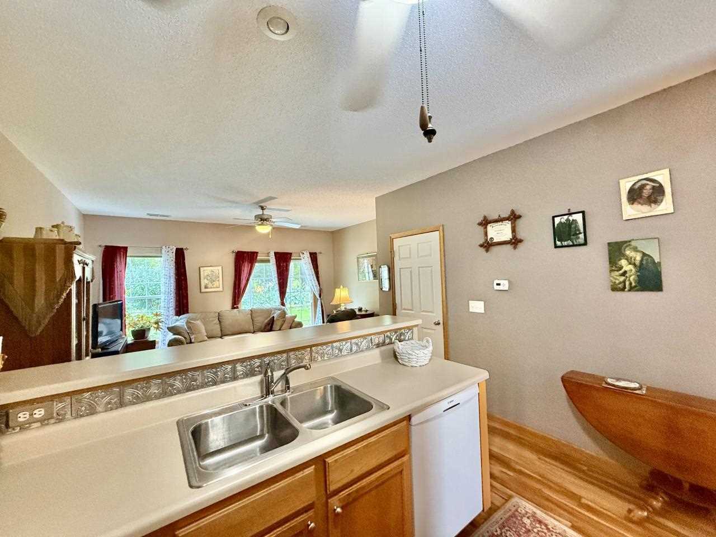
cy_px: 268
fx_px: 290
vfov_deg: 85.7
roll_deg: +2.2
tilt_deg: +1.9
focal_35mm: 14
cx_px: 358
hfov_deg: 102.1
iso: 500
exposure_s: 1/60
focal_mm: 2.22
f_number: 2.2
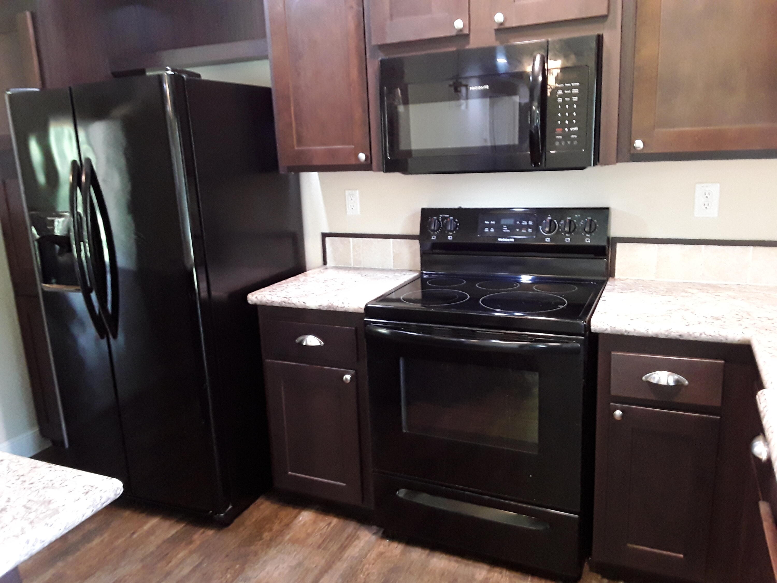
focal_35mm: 27
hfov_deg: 65.3
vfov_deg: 51.4
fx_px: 606
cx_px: 388
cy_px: 292
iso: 250
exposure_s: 1/15
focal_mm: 2.91
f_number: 1.9
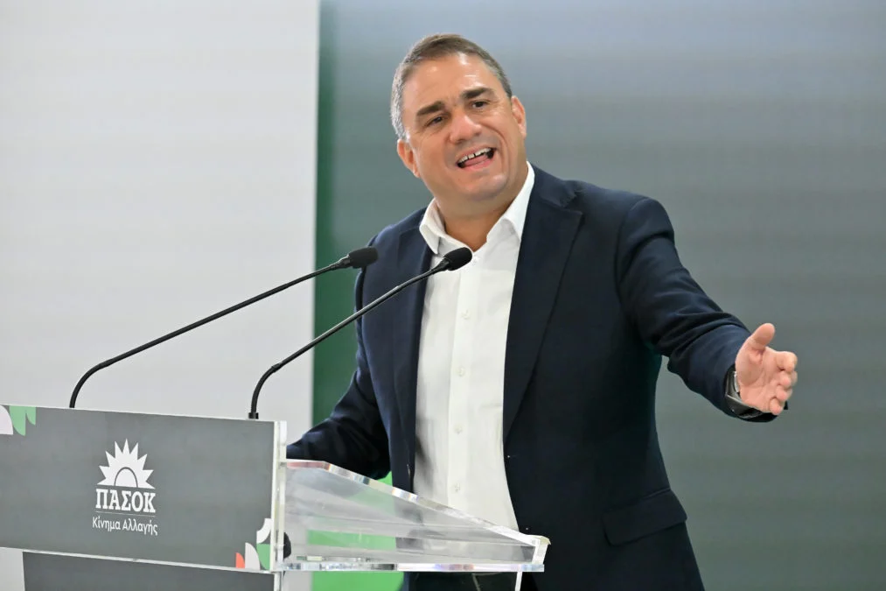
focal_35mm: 320
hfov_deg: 6.4
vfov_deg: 4.3
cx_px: 443
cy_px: 296
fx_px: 7874
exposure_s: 1/250
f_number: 6
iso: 9000
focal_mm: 320
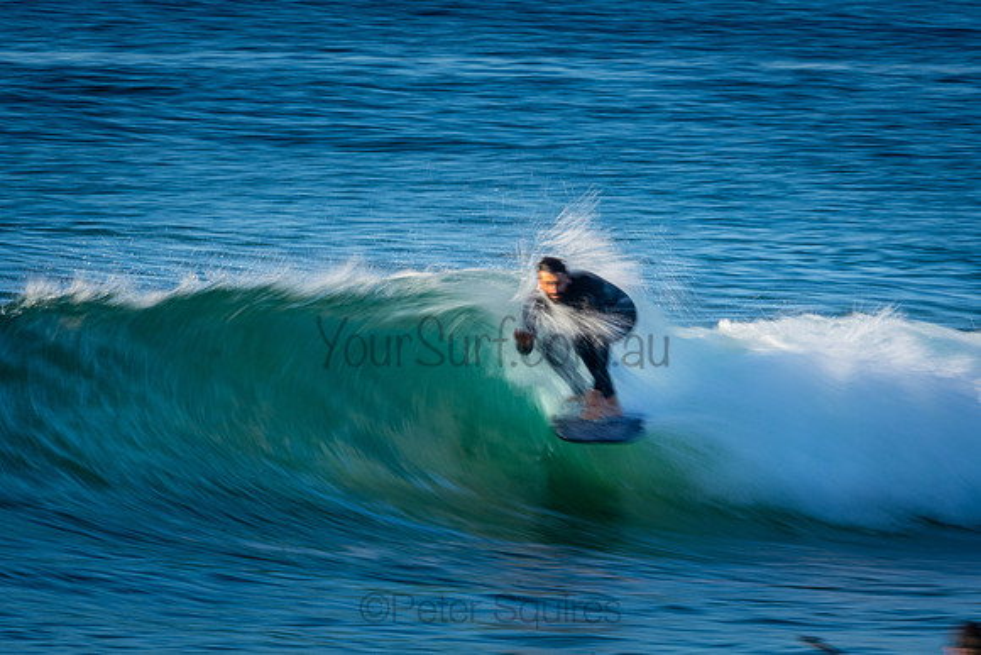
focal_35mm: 856
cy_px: 333
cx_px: 498
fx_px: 23341
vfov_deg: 1.6
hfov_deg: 2.4
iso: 100
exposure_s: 1/15
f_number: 25
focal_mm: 500
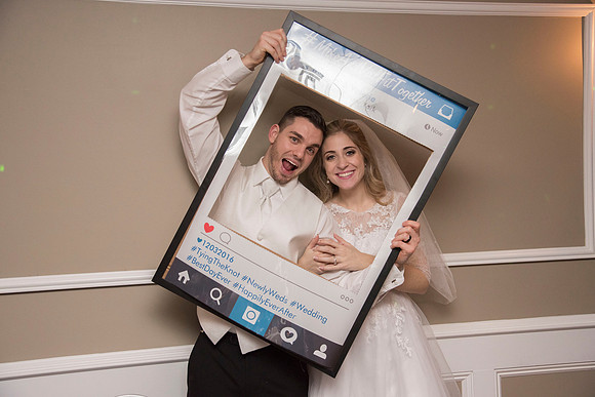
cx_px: 298
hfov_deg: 48.4
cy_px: 198
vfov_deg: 33.4
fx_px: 661
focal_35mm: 40
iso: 2000
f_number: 5
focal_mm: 40
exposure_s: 1/200
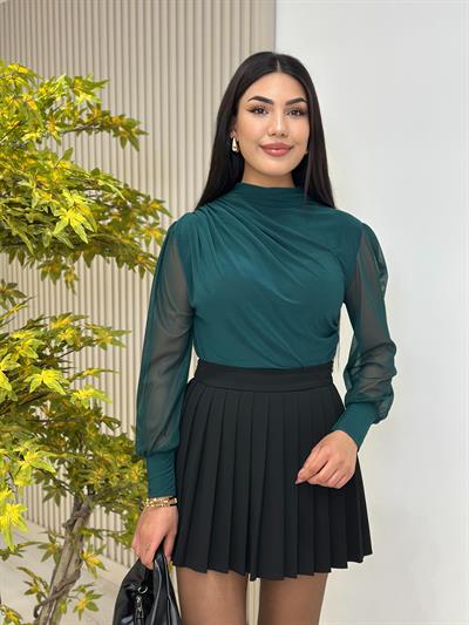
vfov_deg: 39.6
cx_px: 234
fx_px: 867
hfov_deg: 30.3
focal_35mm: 48
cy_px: 312
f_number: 1.78
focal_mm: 6.86
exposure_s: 1/100
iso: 80
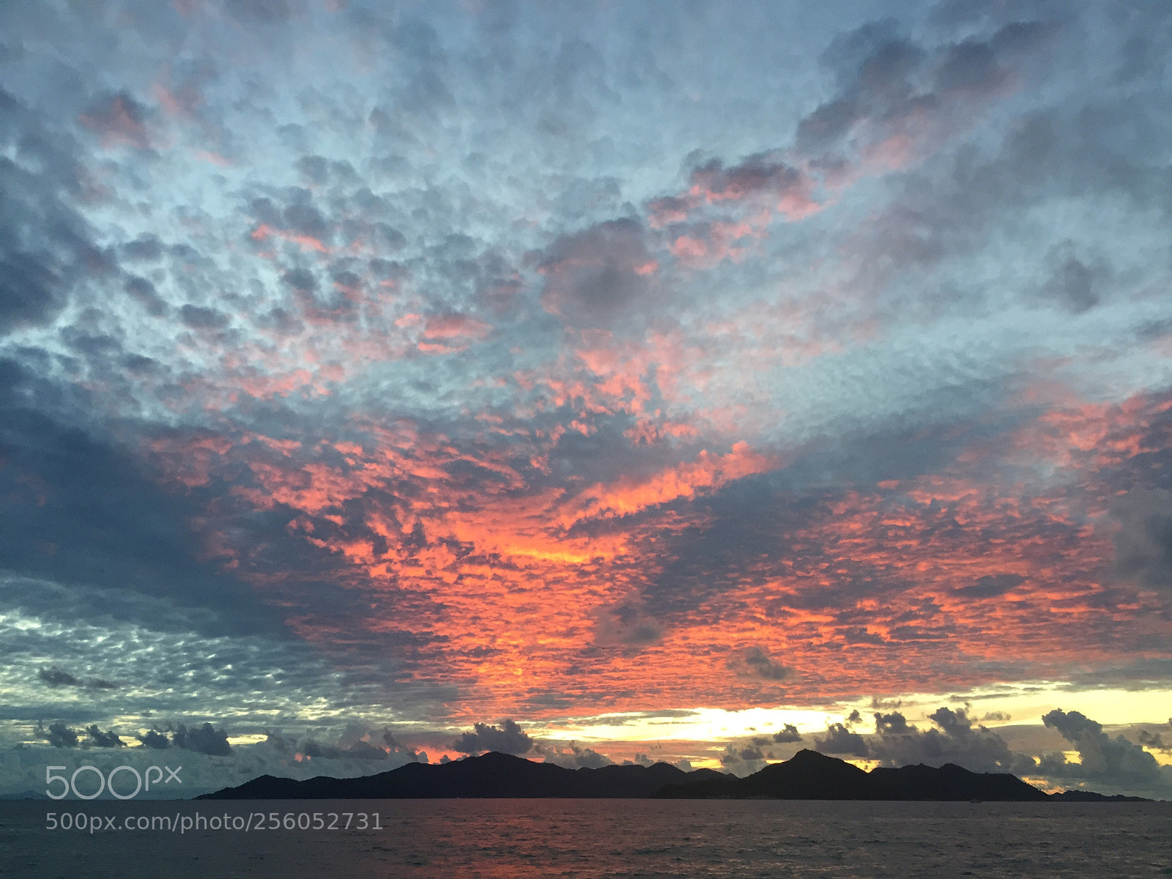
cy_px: 440
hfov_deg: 61.7
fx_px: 982
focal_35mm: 29
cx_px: 586
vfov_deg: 48.2
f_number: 2.2
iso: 32
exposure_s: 1/30
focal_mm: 4.15
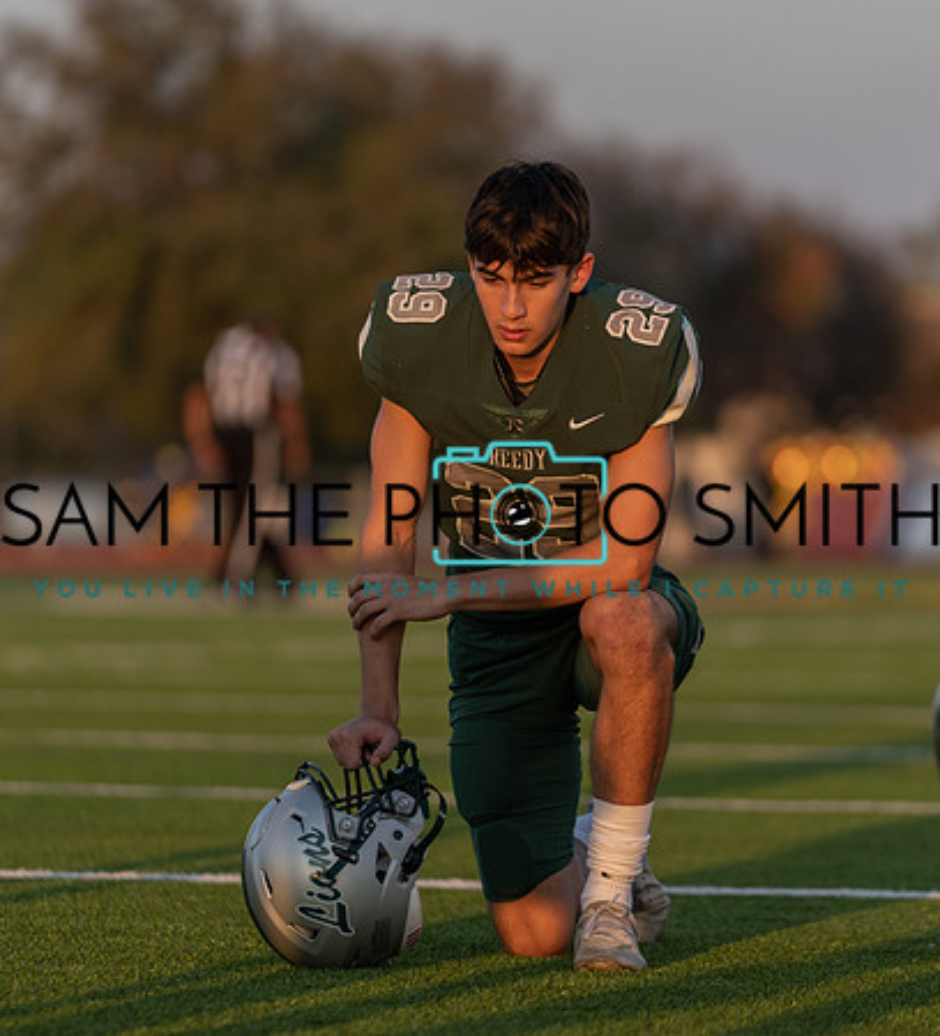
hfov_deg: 5.6
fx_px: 9619
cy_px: 457
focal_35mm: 297
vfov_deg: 6.2
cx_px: 510
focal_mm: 197
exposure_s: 1/1600
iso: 320
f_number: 2.8
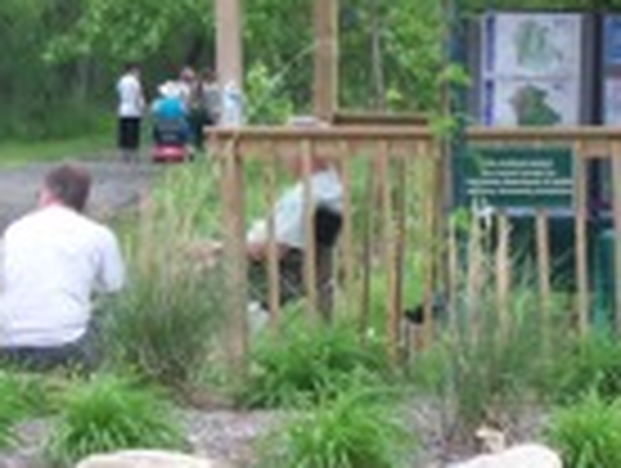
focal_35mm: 243
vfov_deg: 6.1
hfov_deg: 8.1
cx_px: 171
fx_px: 4367
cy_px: 27
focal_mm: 12.4
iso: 64
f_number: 3.2
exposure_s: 1/200
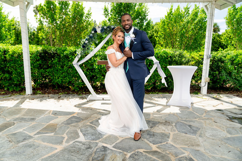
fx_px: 161
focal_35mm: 24
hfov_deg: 73.7
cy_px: 80
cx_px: 121
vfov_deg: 53.1
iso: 100
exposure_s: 1/250
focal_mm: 24
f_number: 2.8
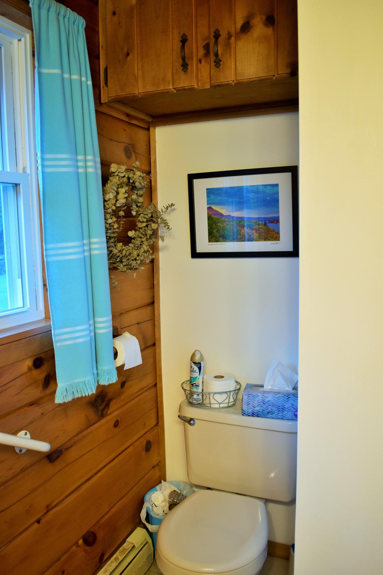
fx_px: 479
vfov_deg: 61.9
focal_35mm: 30
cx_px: 192
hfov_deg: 43.6
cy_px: 288
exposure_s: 1/40
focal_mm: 20
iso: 400
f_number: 3.5
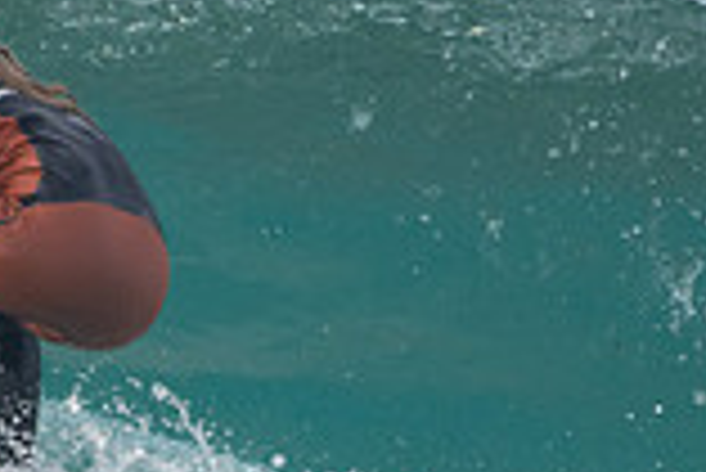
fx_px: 54450
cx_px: 85
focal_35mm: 2774
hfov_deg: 0.7
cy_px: 510
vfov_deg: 0.5
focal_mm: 500
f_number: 5.6
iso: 900
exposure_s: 1/2000
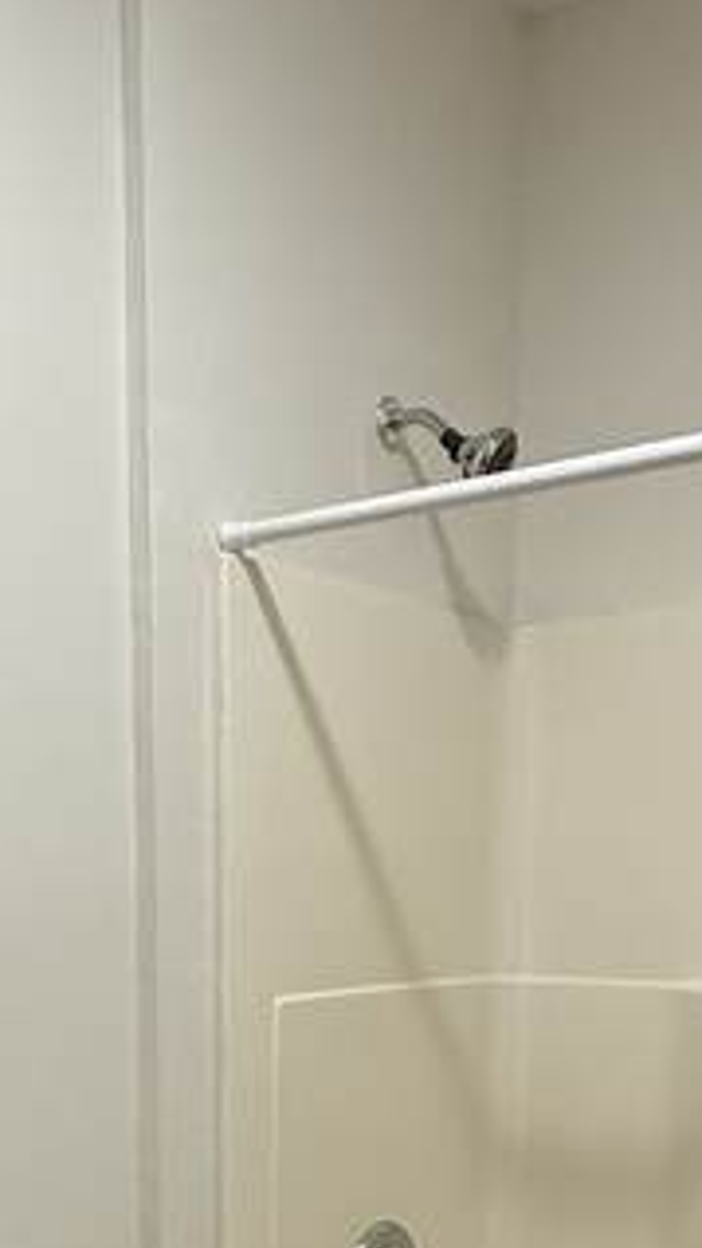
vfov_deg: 40.7
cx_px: 220
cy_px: 1150
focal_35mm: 46
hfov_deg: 25.8
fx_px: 1521
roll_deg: +0.4
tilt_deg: -9.3
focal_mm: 2.22
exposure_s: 1/60
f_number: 2.2
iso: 320
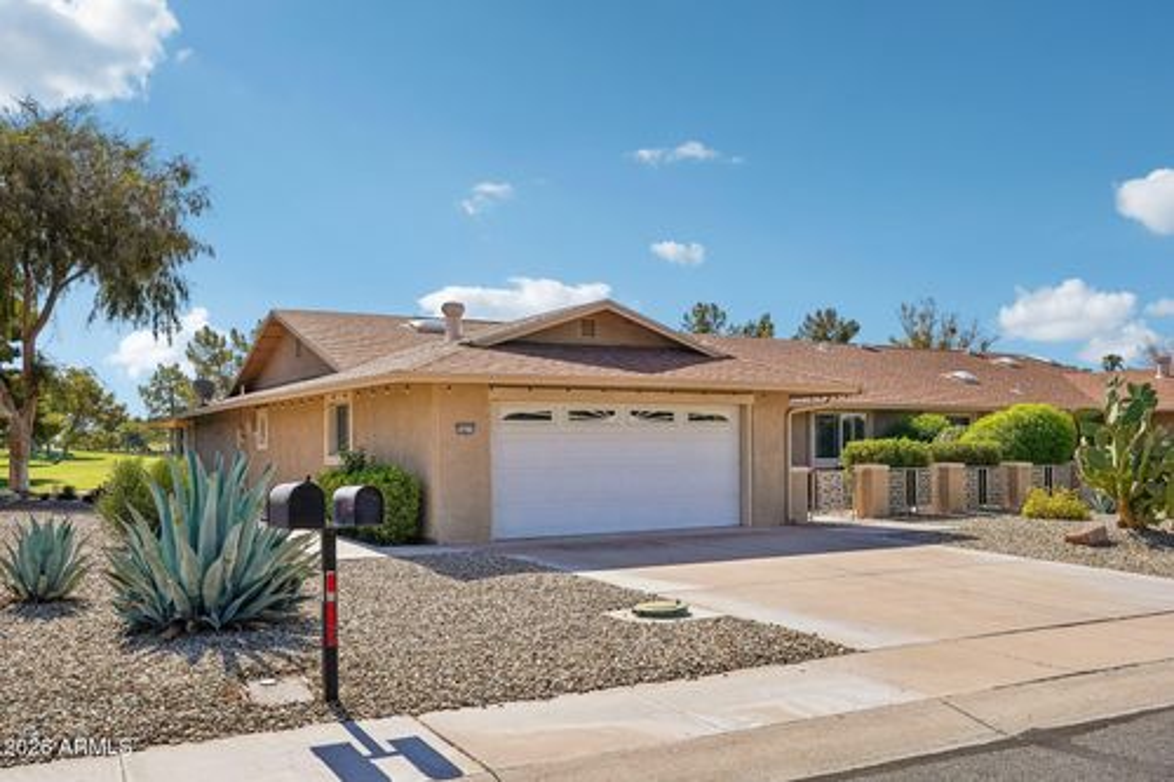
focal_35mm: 30
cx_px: 587
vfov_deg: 43.6
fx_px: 978
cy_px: 391
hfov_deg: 61.9
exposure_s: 1/1600
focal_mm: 30
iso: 400
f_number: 8
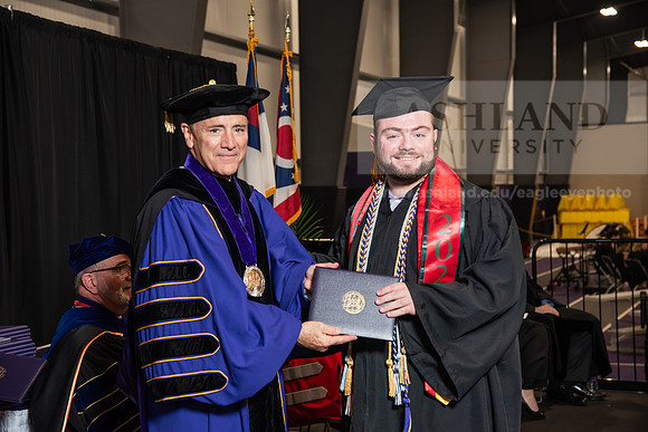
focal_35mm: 75
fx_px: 1350
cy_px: 216
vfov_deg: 18.2
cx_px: 324
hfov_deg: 27.0
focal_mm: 75
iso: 1600
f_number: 5.6
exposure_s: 1/125
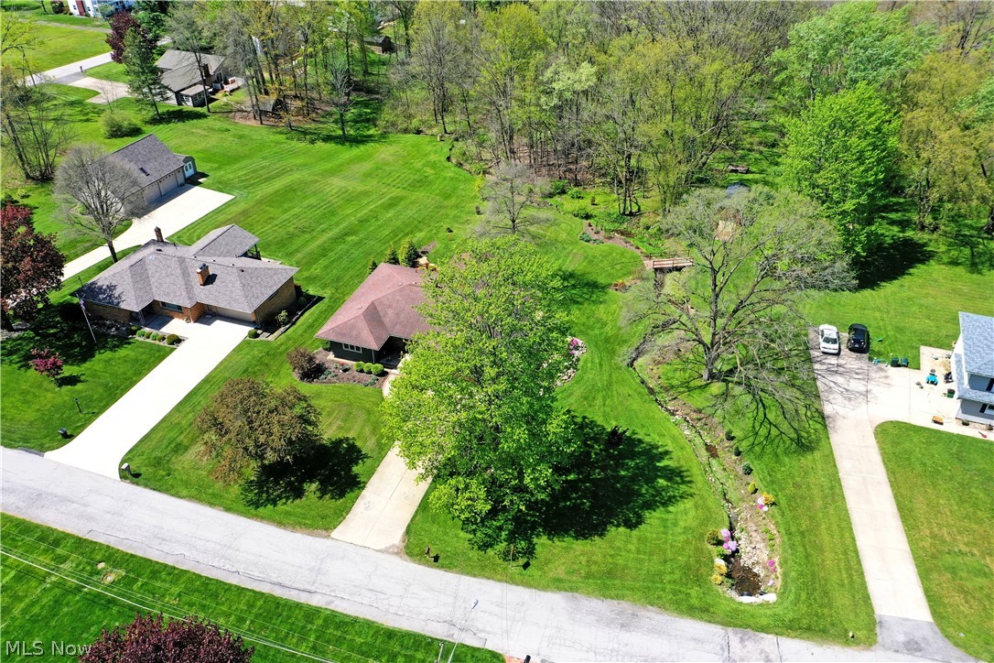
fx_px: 773
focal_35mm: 28
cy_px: 332
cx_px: 497
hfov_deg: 65.5
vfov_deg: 46.4
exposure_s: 1/400
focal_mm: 10.26
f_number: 5.6
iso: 100
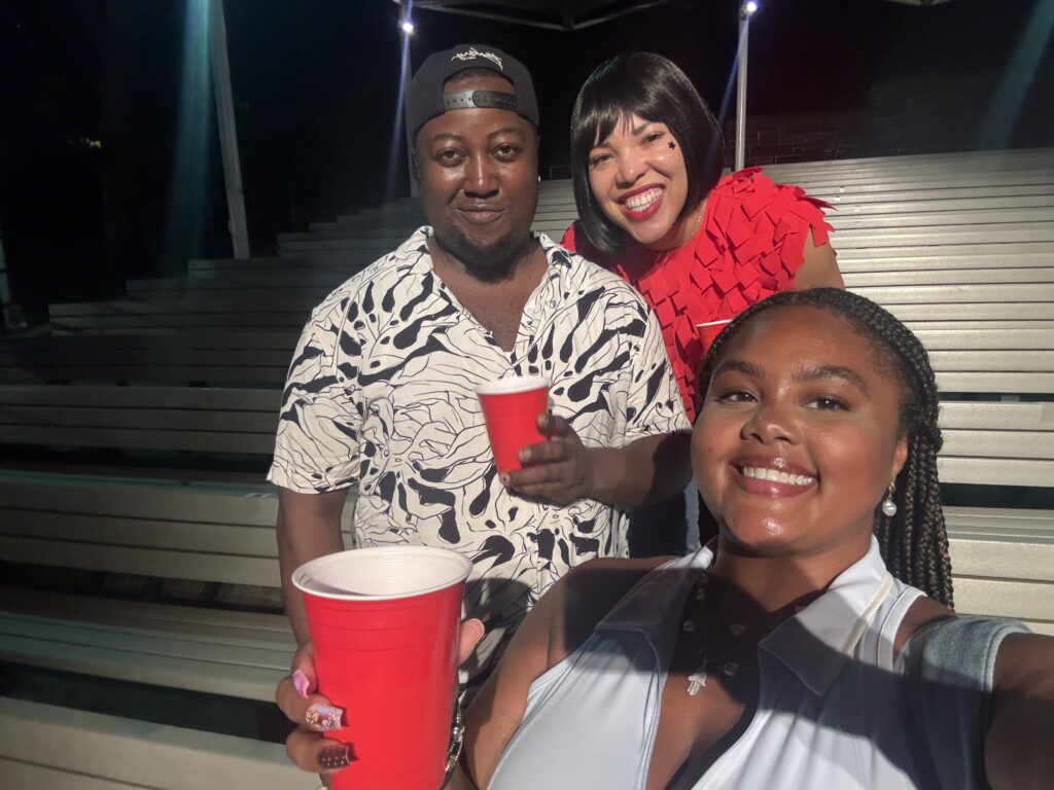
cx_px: 527
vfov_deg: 58.9
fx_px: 700
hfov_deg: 73.9
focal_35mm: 23
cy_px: 395
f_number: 1.9
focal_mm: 2.69
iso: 400
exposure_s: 1/40
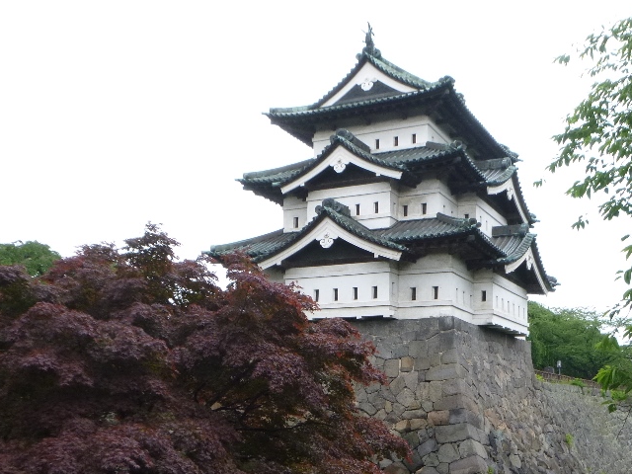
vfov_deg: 35.6
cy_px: 317
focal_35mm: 40
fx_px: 730
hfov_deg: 46.4
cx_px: 392
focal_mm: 4.5
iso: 125
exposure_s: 1/60
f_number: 3.9
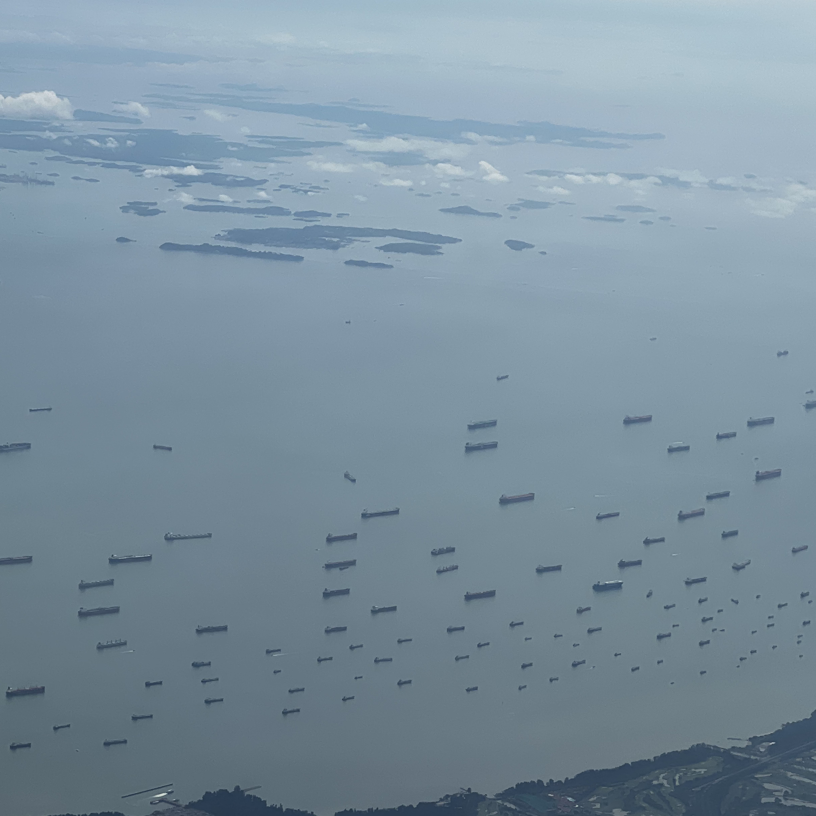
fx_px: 3014
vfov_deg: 15.4
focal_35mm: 113
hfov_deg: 15.4
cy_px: 516
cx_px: 365
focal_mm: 9
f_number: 2.8
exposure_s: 1/1119
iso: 32
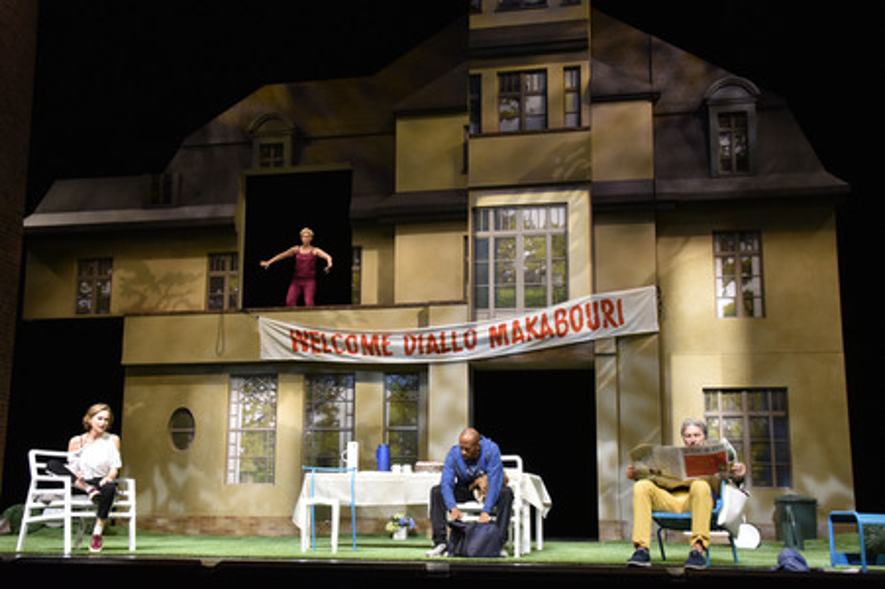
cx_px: 442
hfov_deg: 48.5
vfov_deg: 33.4
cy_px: 294
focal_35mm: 40
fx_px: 983
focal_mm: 40
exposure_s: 1/160
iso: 1250
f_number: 6.3
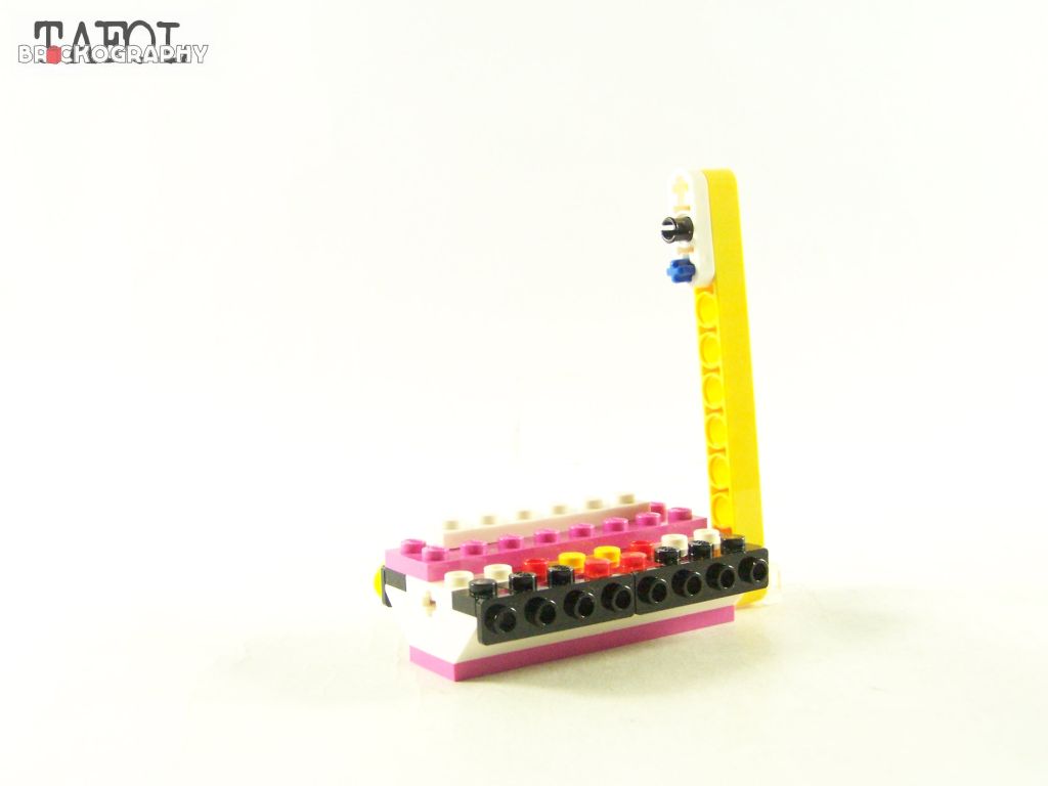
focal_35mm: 51
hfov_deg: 37.5
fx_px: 1544
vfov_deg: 28.6
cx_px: 524
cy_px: 393
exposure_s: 1/60
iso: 400
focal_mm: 8.5
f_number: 3.2
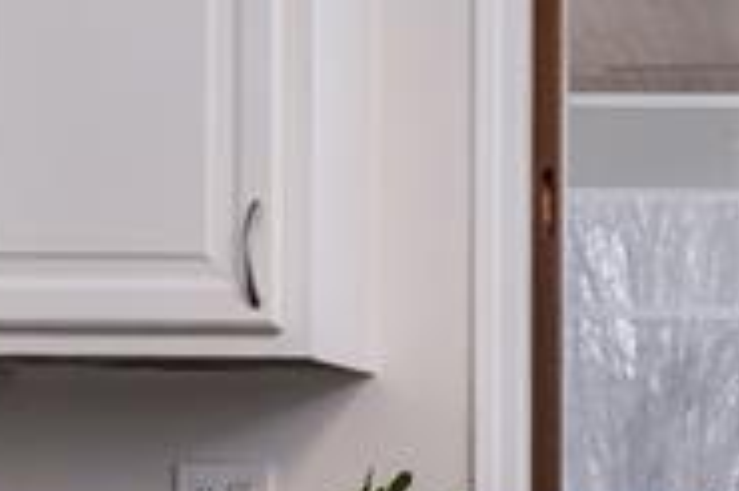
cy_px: 559
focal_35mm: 94
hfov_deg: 19.9
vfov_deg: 14.2
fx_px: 1928
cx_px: 963
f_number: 7.1
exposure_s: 1/250
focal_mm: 11.5
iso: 640
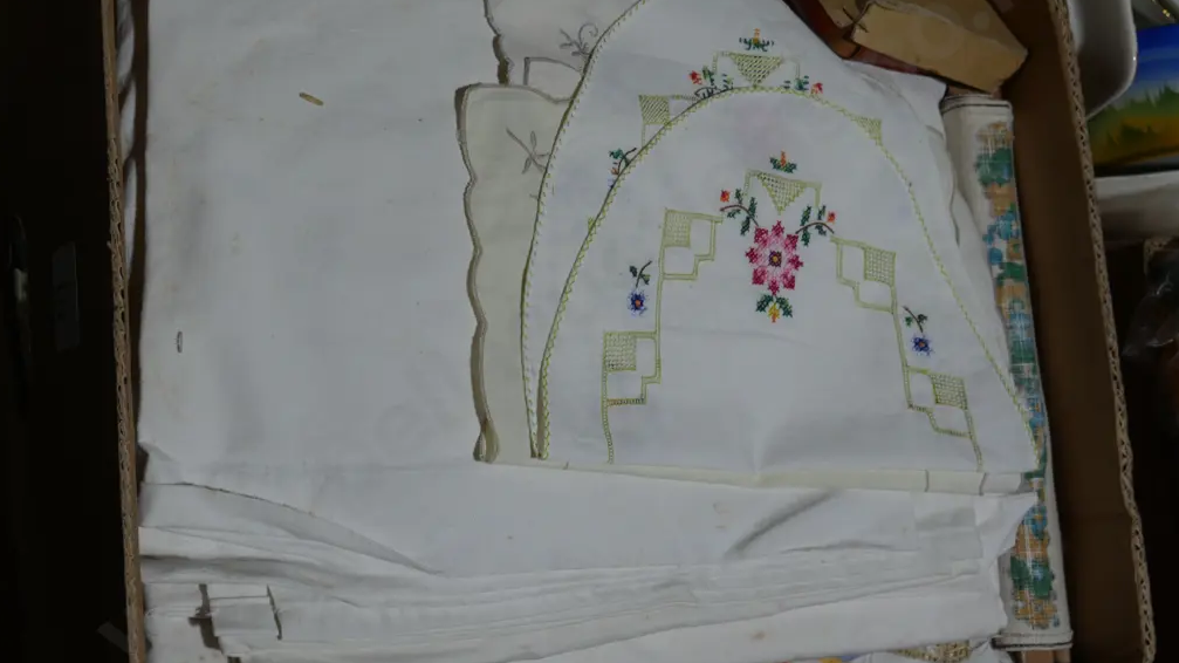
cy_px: 291
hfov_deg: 40.6
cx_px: 589
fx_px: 1594
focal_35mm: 51
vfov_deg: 23.5
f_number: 6.3
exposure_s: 1/160
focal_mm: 23
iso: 200
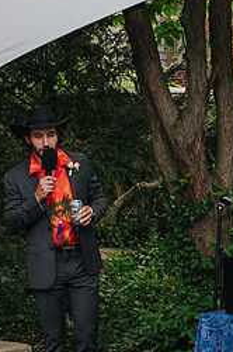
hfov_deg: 11.0
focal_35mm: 124
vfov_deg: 16.5
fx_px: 1207
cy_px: 258
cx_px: 177
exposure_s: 1/200
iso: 1000
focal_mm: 35
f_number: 2.8
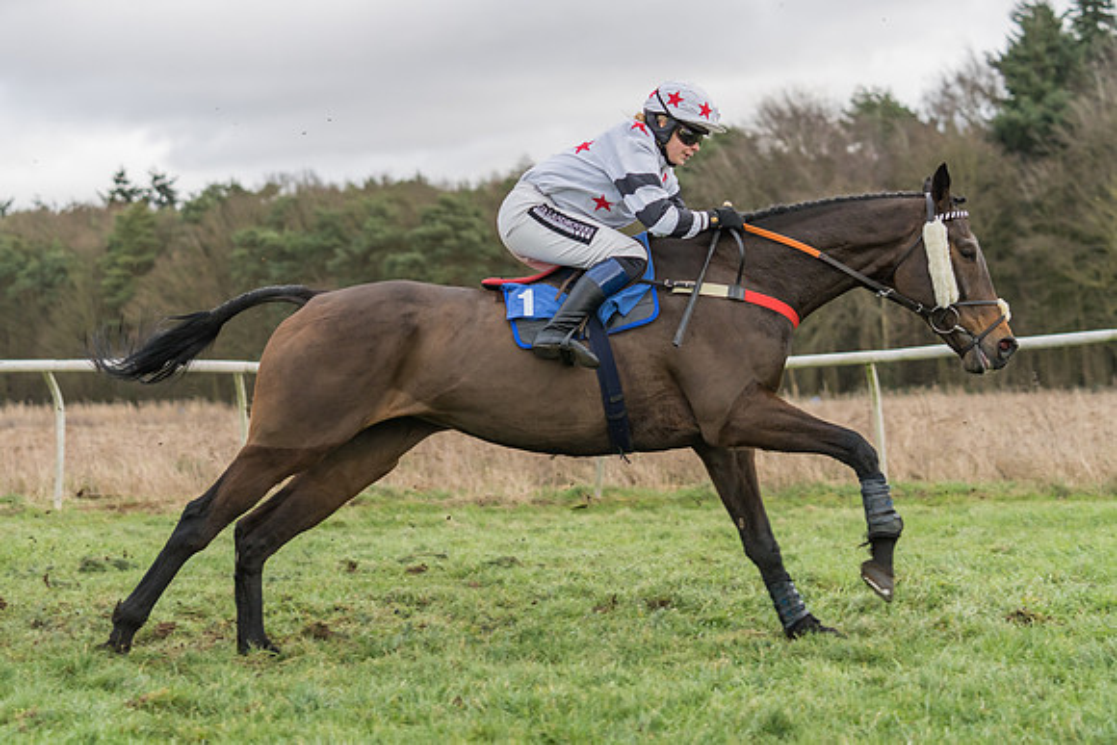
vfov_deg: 15.2
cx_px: 495
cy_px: 287
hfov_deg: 22.7
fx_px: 2785
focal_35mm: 90
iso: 800
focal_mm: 70
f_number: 2.8
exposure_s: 1/1000
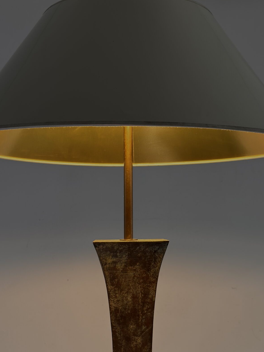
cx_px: 131
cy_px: 159
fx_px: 580
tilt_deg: +7.9
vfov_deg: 33.8
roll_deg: +0.6
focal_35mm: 57
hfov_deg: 25.7
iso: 80
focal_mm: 6.76
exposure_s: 1/50
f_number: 1.78
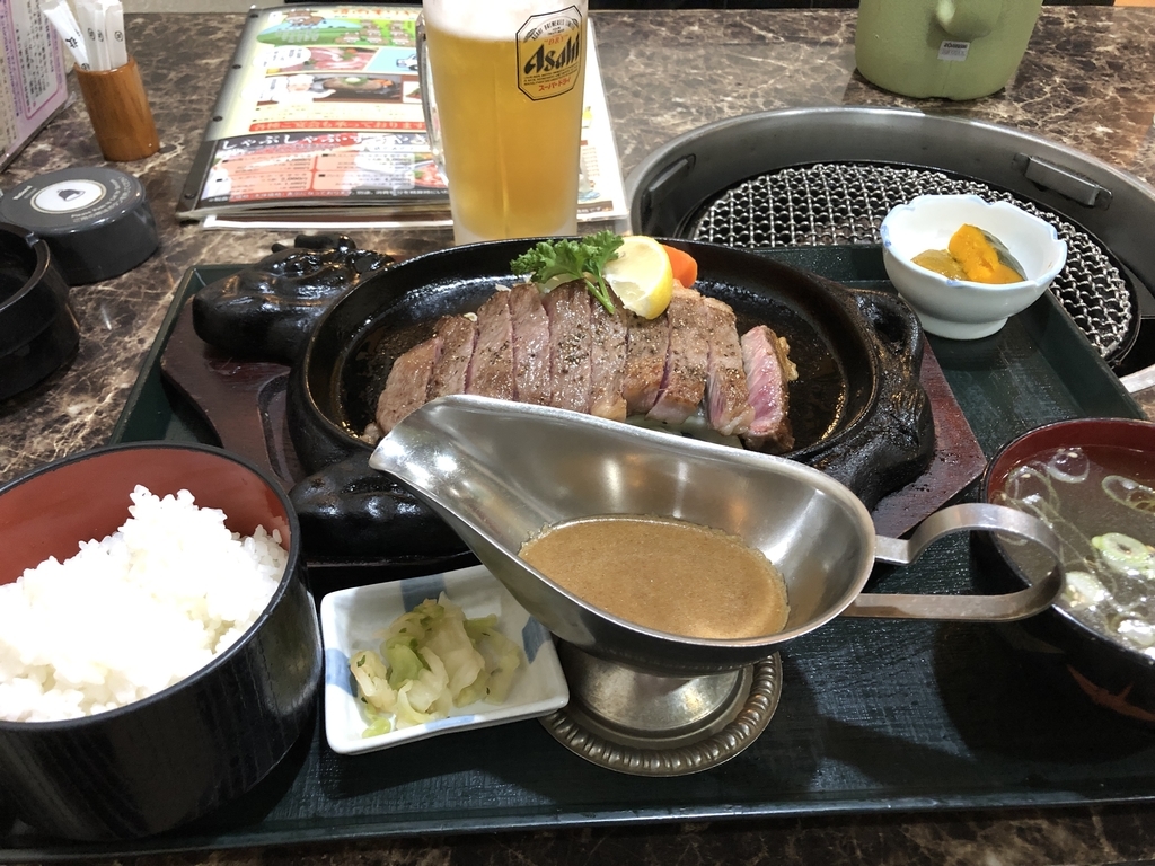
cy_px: 433
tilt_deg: -41.7
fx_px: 934
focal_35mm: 28
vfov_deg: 49.7
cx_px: 578
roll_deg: +0.2
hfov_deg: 63.4
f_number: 1.8
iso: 100
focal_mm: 3.99
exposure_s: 1/5
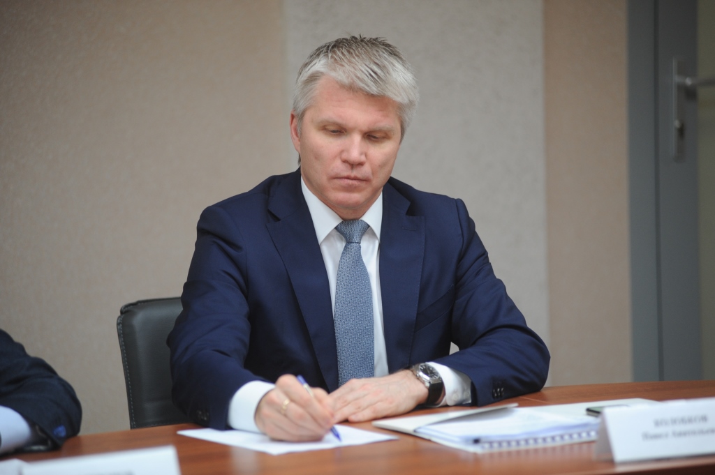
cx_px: 358
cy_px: 238
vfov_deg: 8.1
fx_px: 3374
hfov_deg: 12.1
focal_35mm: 170
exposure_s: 1/200
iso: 1000
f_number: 2.8
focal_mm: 170
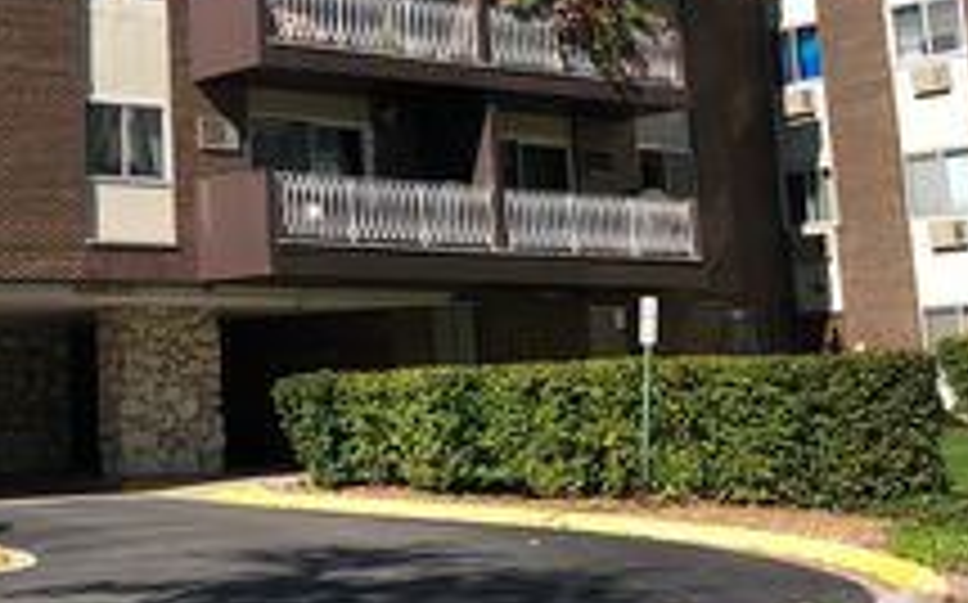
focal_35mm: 69
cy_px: 56
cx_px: 95
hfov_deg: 28.6
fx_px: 1819
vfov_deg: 18.5
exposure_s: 1/1429
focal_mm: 3.99
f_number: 1.8
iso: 20
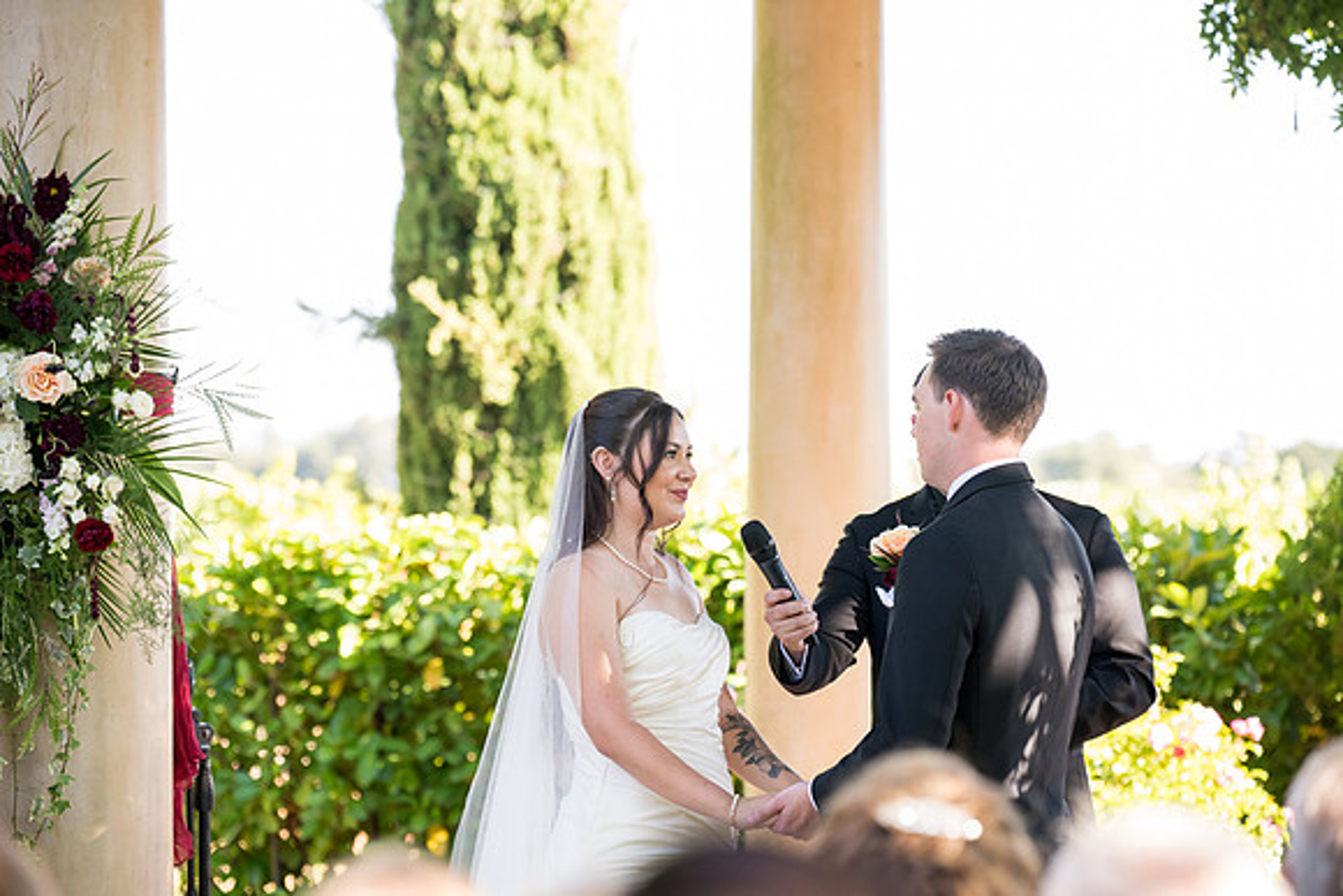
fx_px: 4963
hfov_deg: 15.4
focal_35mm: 133
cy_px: 448
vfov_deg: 10.3
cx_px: 672
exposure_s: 1/400
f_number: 4
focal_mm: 133
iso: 800
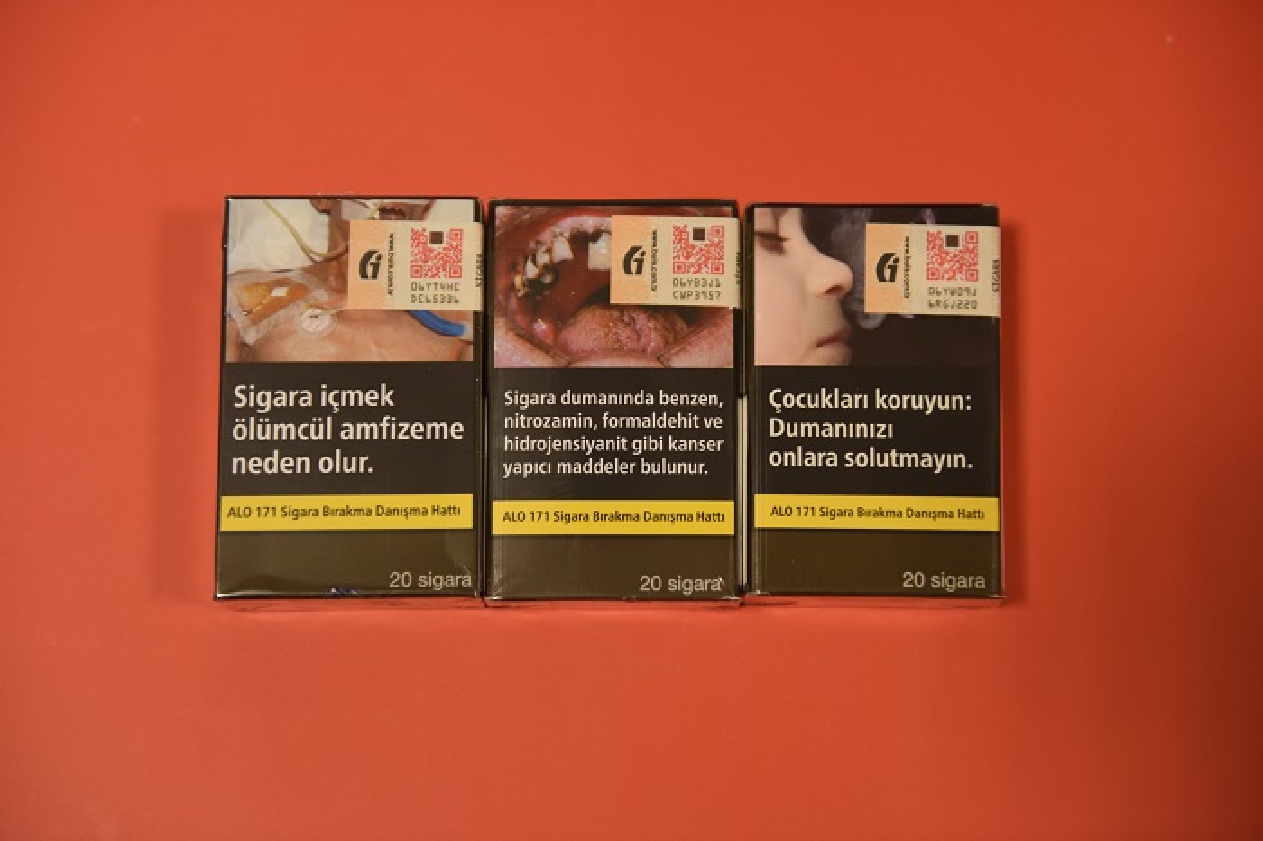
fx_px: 1964
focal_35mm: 56
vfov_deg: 24.2
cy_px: 420
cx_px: 632
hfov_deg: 35.7
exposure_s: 1/60
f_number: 2.8
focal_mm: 56
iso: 720
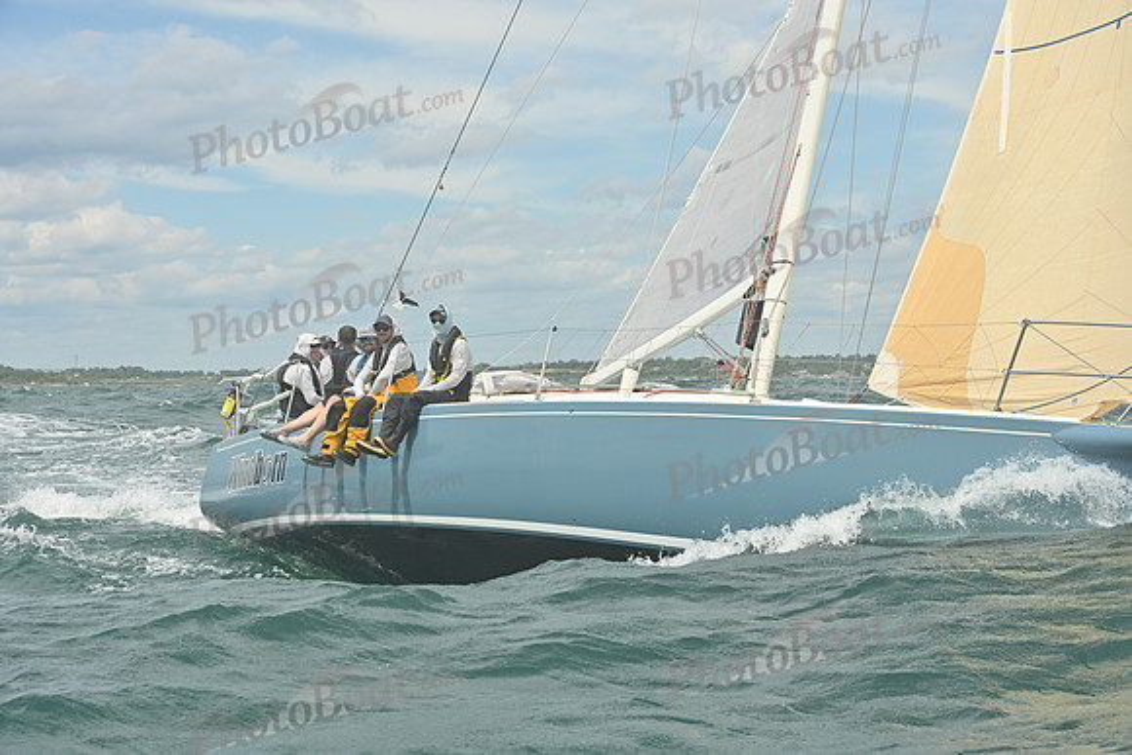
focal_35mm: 70
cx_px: 566
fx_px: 2202
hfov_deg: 28.8
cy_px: 378
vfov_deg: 19.5
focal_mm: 70
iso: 320
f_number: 10
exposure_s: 1/1250
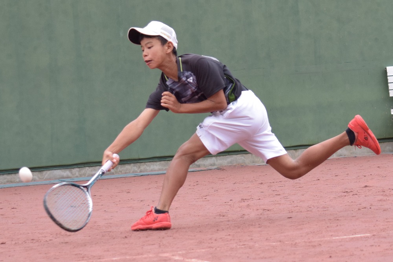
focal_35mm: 117
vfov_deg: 11.7
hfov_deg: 17.5
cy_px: 131
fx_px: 1277
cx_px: 196
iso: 1250
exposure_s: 1/1250
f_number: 4.5
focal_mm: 78
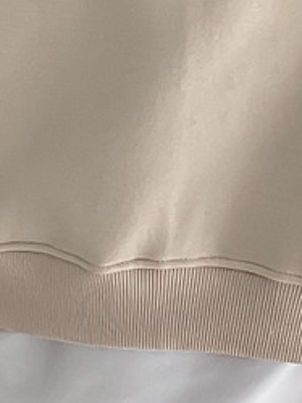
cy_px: 249
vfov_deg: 10.6
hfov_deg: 8.0
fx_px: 2162
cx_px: 103
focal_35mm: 186
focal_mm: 3
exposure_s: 1/270
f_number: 1.8
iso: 16
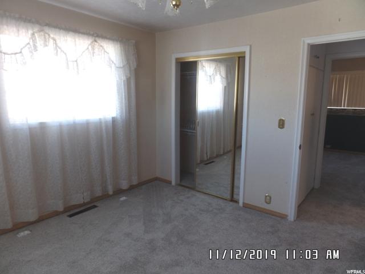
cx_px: 182
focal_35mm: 23
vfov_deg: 58.9
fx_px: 243
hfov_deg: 73.9
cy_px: 137
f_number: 2.8
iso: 80
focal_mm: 4.1
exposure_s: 1/30
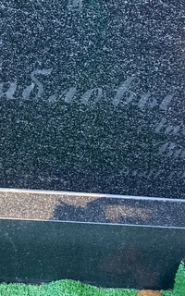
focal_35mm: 69
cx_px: 72
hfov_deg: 18.8
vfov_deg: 28.8
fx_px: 557
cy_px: 41
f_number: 1.8
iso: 80
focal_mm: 4.25
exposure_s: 1/121
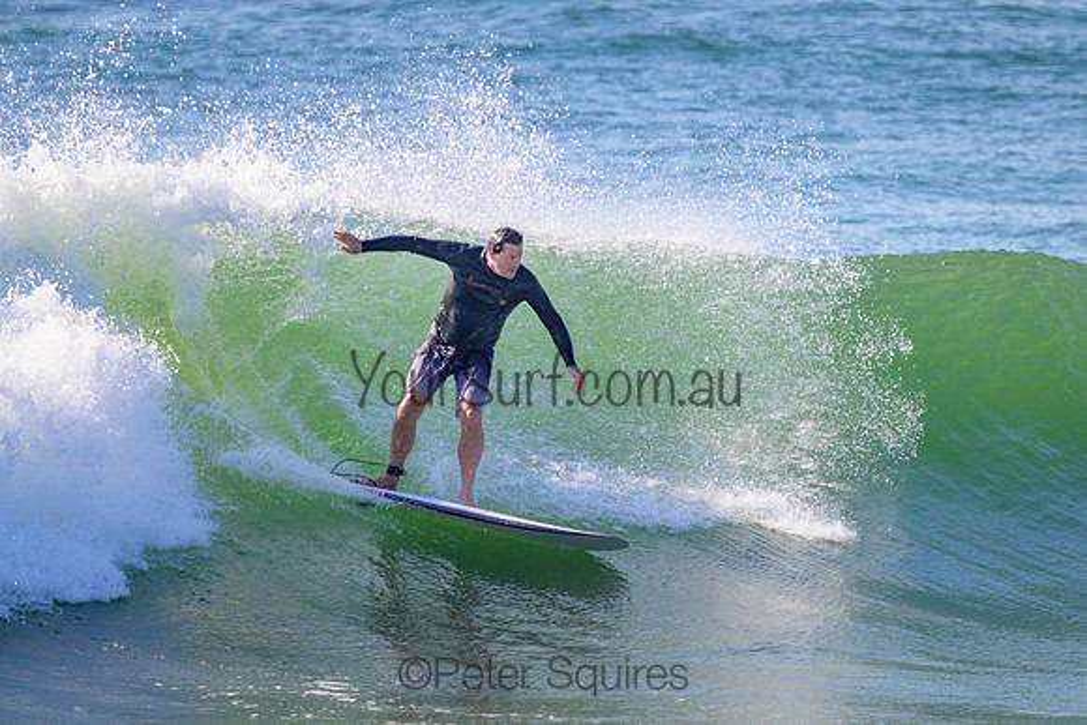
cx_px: 544
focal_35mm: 800
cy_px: 362
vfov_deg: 1.7
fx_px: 24160
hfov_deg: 2.6
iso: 1800
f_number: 11
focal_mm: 800
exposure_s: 1/2000
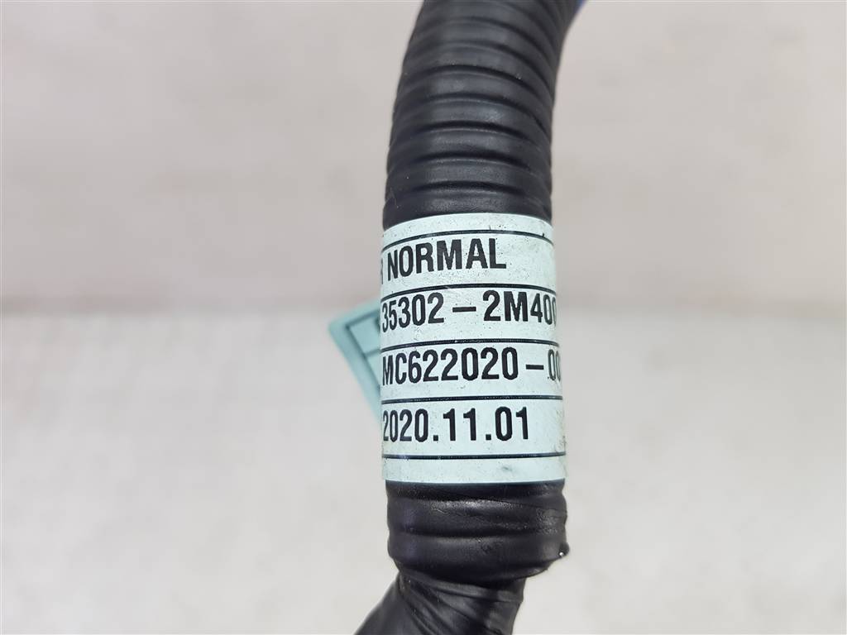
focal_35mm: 26
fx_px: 636
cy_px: 318
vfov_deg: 53.1
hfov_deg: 67.3
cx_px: 424
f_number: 1.7
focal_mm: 4.2
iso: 80
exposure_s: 1/100
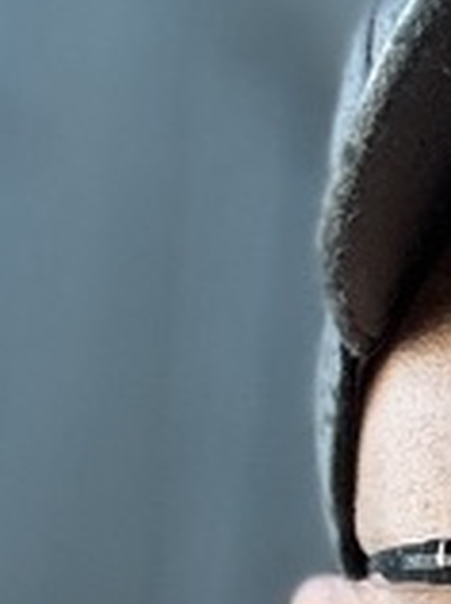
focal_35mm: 195
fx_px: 3397
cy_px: 745
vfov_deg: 10.0
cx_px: 1189
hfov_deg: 7.0
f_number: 1.9
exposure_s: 1/50
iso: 64
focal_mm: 2.69
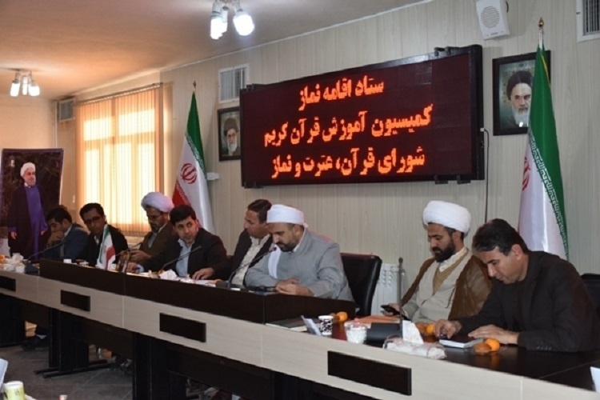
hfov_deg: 43.6
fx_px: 750
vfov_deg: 29.9
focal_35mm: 45
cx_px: 300
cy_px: 200
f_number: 4
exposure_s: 1/125
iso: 360
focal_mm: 30
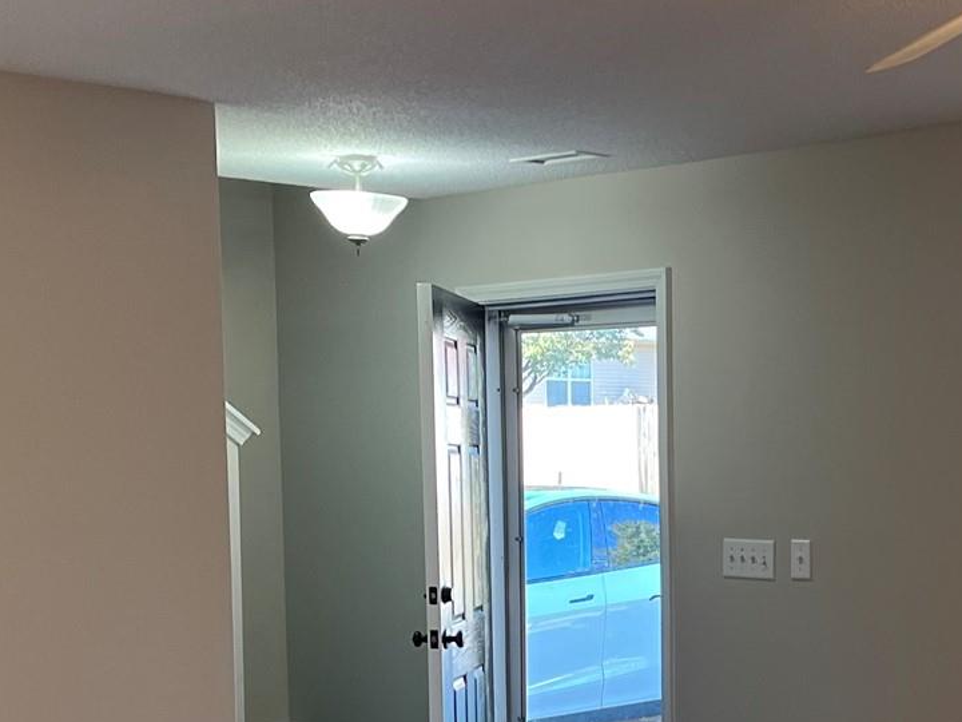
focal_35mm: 74
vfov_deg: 19.5
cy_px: 674
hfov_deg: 26.1
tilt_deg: -4.9
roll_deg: +0.7
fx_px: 2057
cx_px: 703
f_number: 1.6
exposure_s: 1/120
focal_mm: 5.1
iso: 125
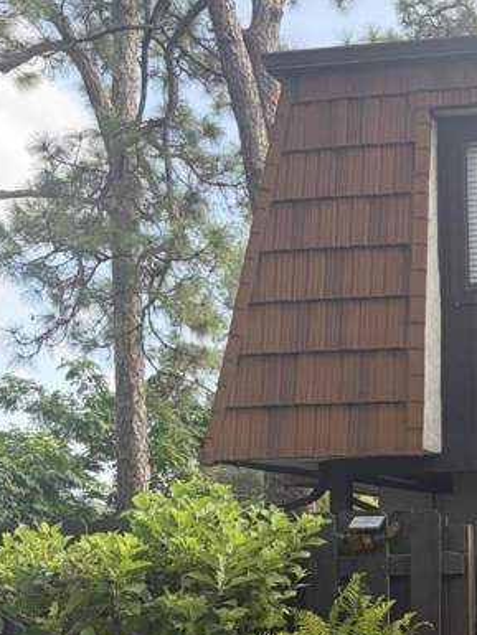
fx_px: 1322
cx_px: 596
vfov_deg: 26.7
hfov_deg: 19.1
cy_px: 482
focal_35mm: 72
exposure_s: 1/708
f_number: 1.6
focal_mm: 5.96
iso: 64
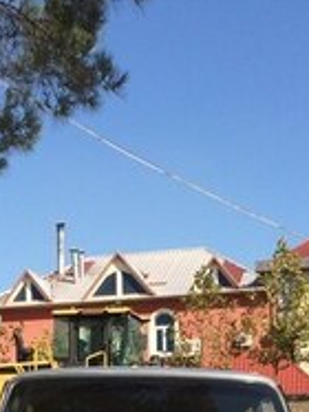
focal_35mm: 77
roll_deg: +2.4
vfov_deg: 22.7
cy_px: 531
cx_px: 117
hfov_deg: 19.1
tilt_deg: -5.0
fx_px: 918
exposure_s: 1/1866
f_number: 2.2
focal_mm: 4.15
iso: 32
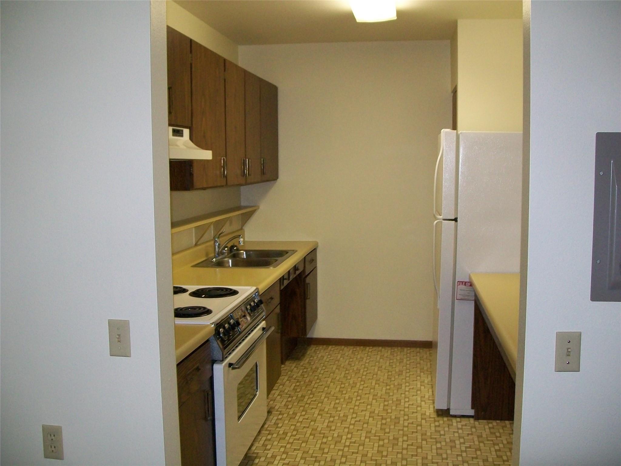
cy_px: 233
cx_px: 310
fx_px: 646
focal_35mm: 36
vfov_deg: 39.7
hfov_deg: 51.4
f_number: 2.7
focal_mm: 6
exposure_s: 1/60
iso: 160
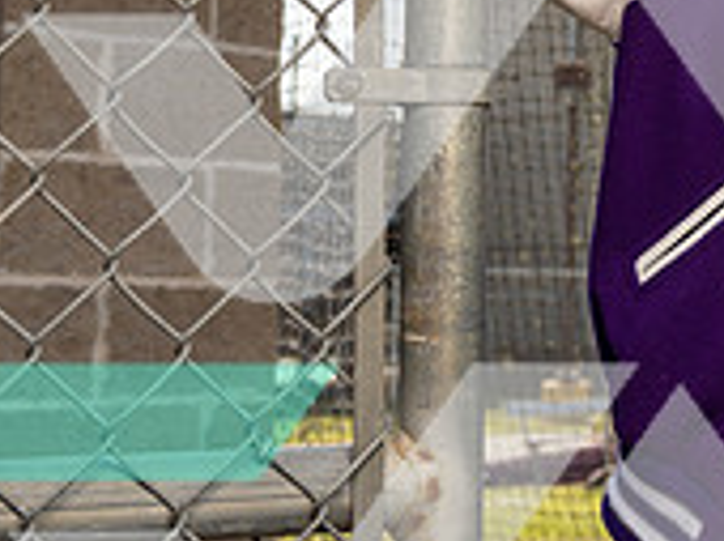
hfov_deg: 16.1
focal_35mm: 115
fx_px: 2402
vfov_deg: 12.8
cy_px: 75
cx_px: 992
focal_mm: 35
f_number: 5.6
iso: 100
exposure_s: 1/250
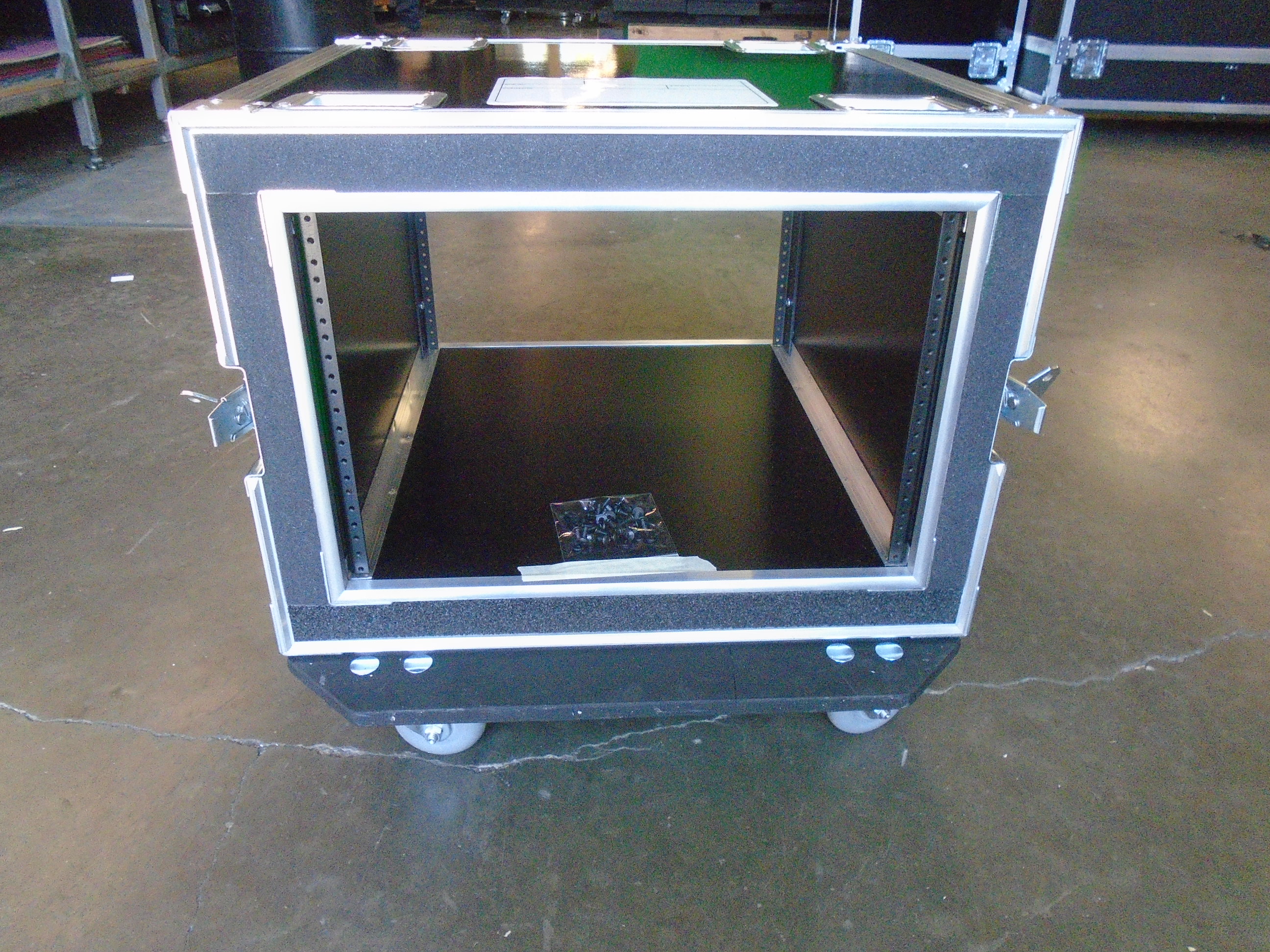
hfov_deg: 67.3
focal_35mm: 26
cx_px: 635
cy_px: 476
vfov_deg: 53.1
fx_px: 954
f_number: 3.2
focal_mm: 4.6
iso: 800
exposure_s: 1/125
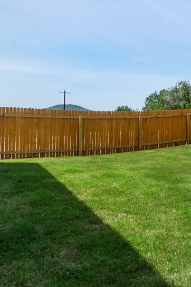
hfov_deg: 30.1
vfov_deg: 61.1
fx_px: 239
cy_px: 107
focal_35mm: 30
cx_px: 271
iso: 100
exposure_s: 1/250
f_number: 9
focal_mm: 10
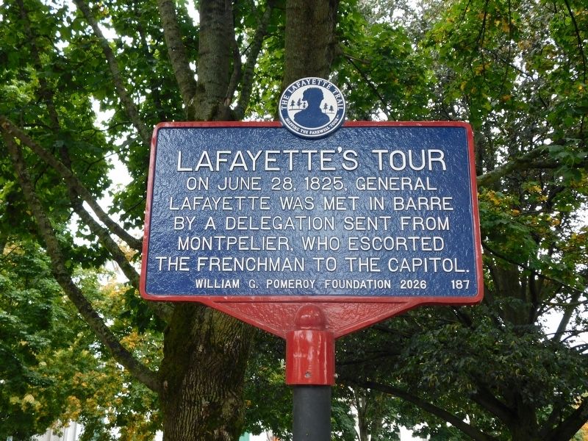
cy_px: 220
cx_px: 294
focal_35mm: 40
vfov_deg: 36.0
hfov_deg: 46.8
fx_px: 679
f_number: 3.6
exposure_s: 1/60
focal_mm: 7.1
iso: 125
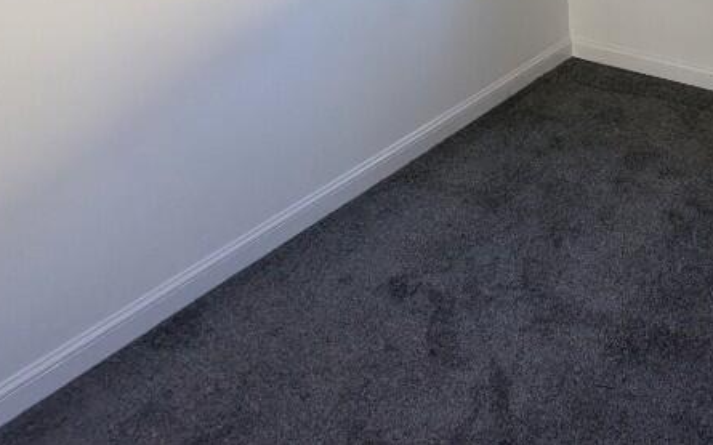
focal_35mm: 39
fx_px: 758
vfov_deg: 26.9
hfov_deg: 43.8
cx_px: 697
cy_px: -150
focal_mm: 2.35
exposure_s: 1/100
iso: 111
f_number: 2.2
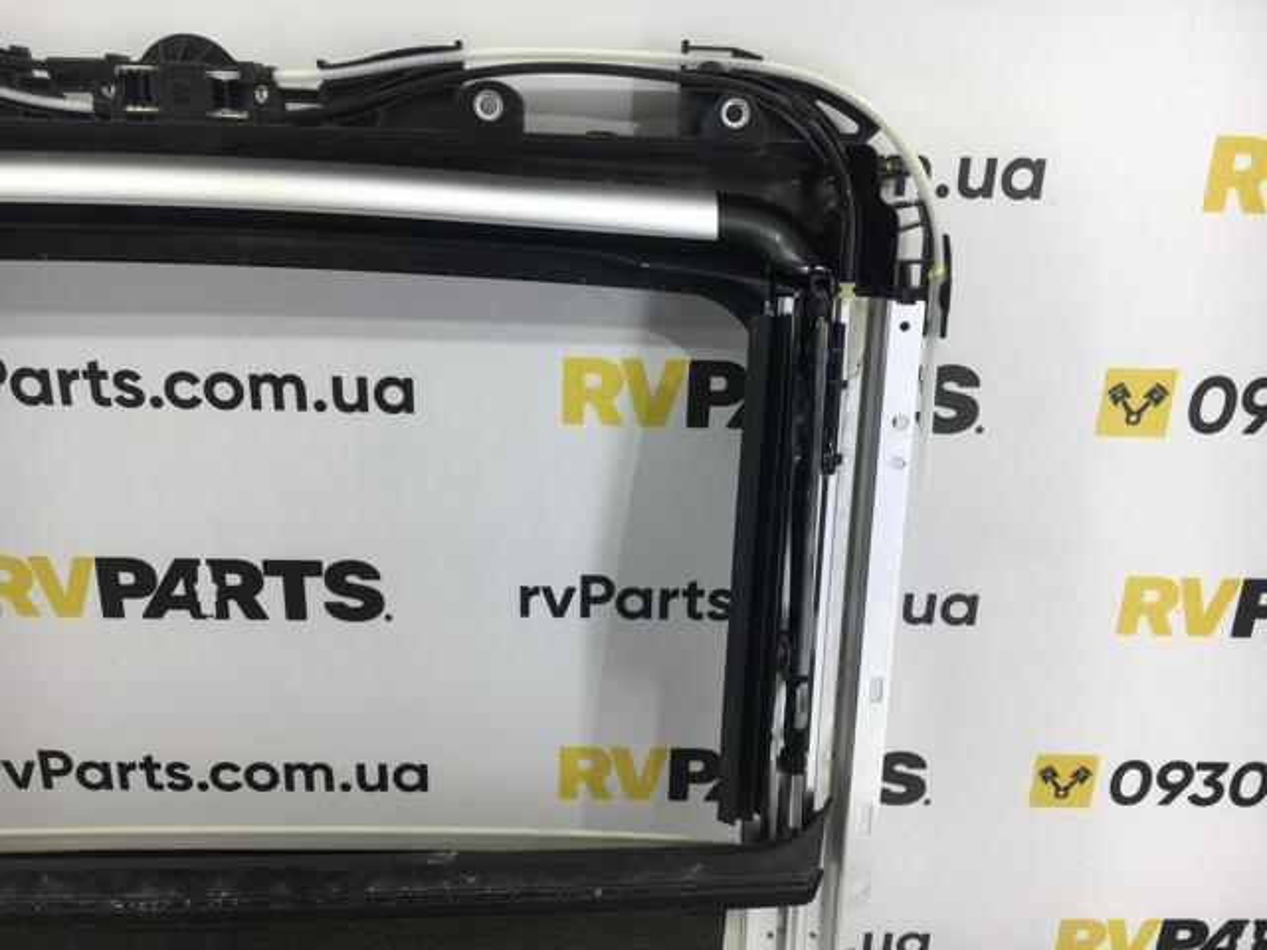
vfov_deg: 48.2
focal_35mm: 29
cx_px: 634
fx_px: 1061
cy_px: 475
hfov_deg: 61.7
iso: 40
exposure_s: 1/100
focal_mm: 4.15
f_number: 2.2
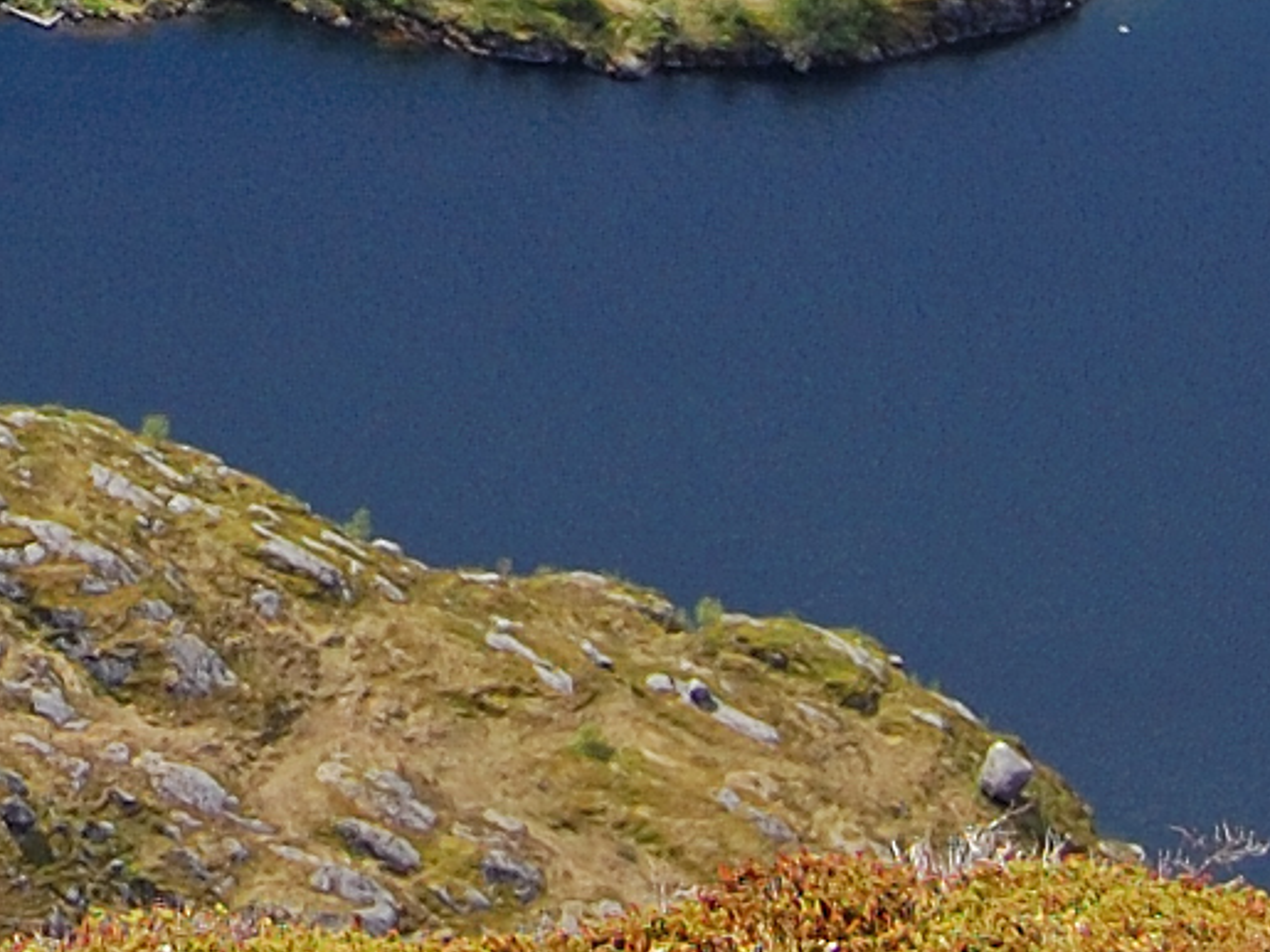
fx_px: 8033
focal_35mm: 219
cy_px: -1181
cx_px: -888
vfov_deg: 6.5
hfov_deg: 8.7
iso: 200
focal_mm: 26
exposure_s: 1/125
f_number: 7.1
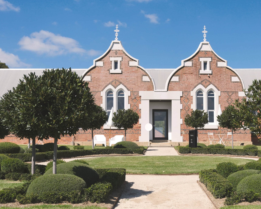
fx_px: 425
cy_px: 104
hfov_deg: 34.0
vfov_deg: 27.6
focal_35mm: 55
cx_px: 159
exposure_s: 1/2200
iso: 160
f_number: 4.5
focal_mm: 32.3
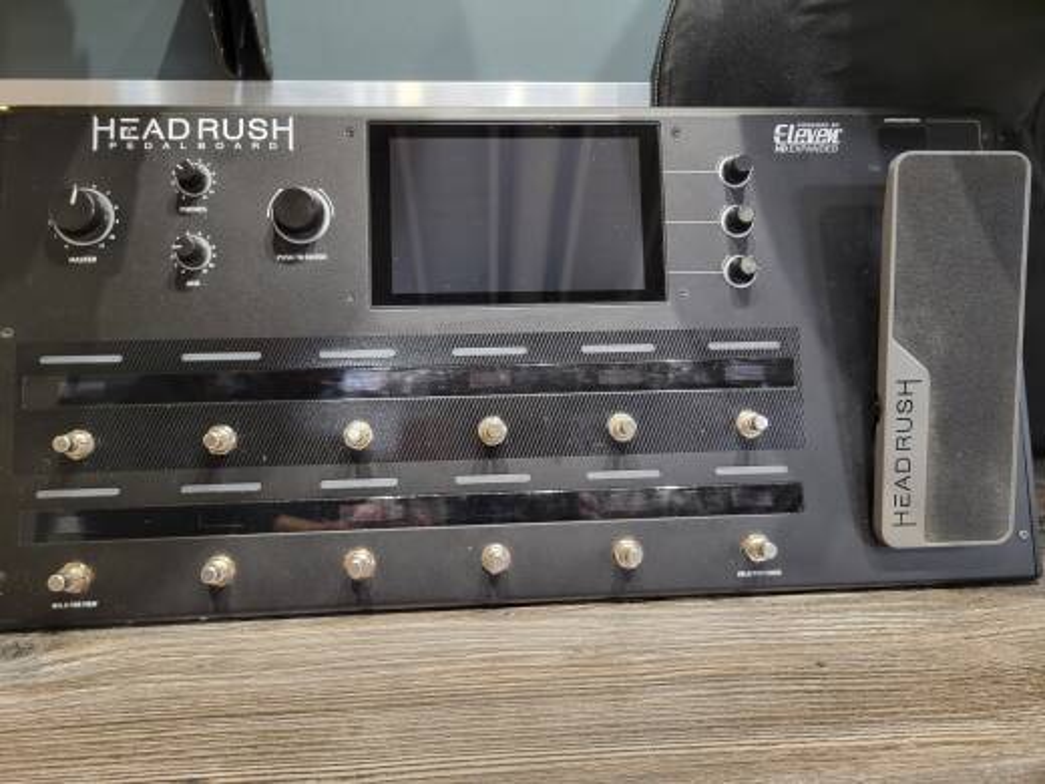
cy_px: 392
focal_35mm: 26
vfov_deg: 53.1
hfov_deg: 67.3
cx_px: 522
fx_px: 785
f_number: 1.8
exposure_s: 1/40
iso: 200
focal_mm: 5.4
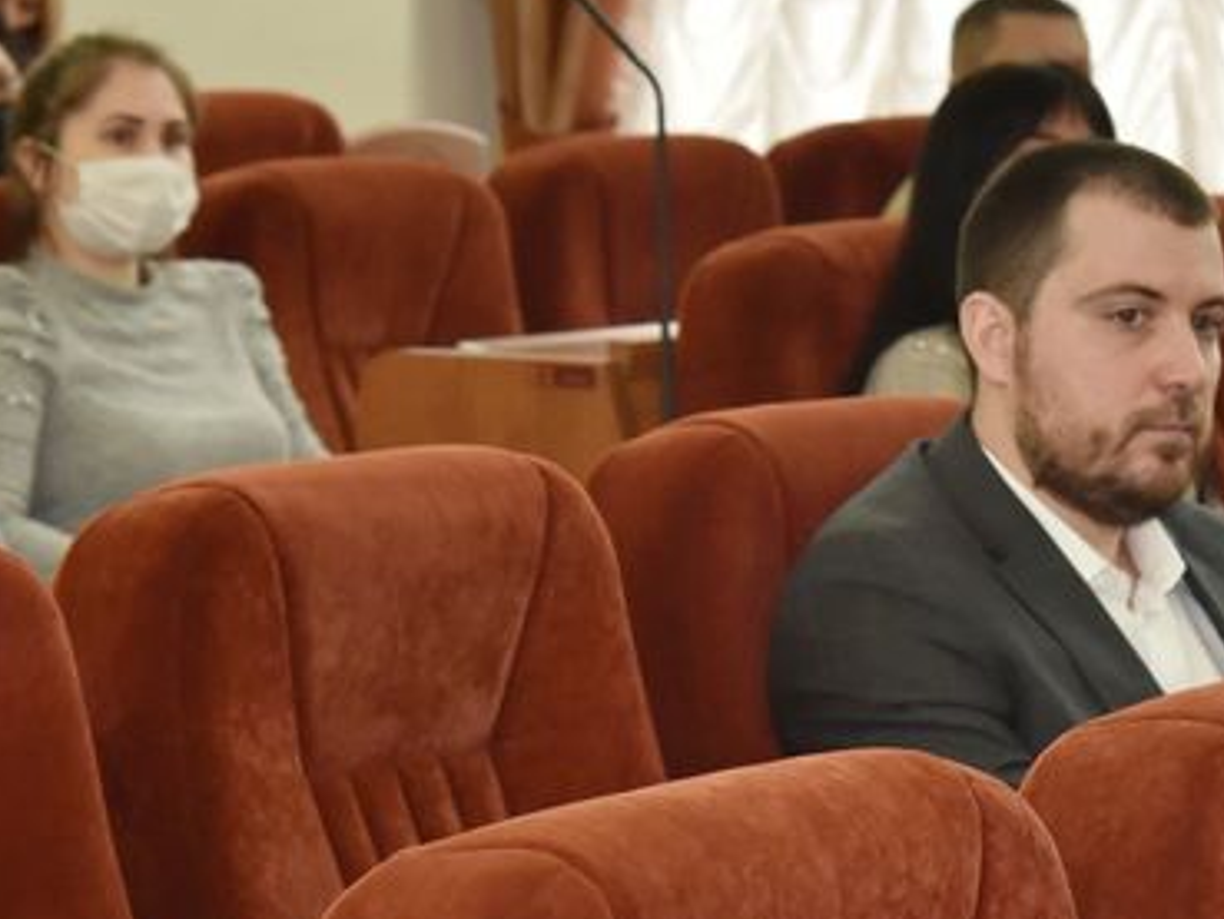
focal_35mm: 226
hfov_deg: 8.8
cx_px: 703
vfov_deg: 6.6
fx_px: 7994
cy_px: 396
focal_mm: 62
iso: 1000
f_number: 5
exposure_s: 1/200
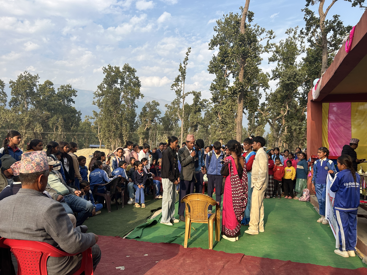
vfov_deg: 53.1
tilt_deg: +2.6
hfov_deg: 67.3
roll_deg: -2.2
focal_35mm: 26
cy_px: 138
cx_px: 184
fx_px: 276
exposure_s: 1/1531
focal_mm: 5.7
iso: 50
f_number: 1.5
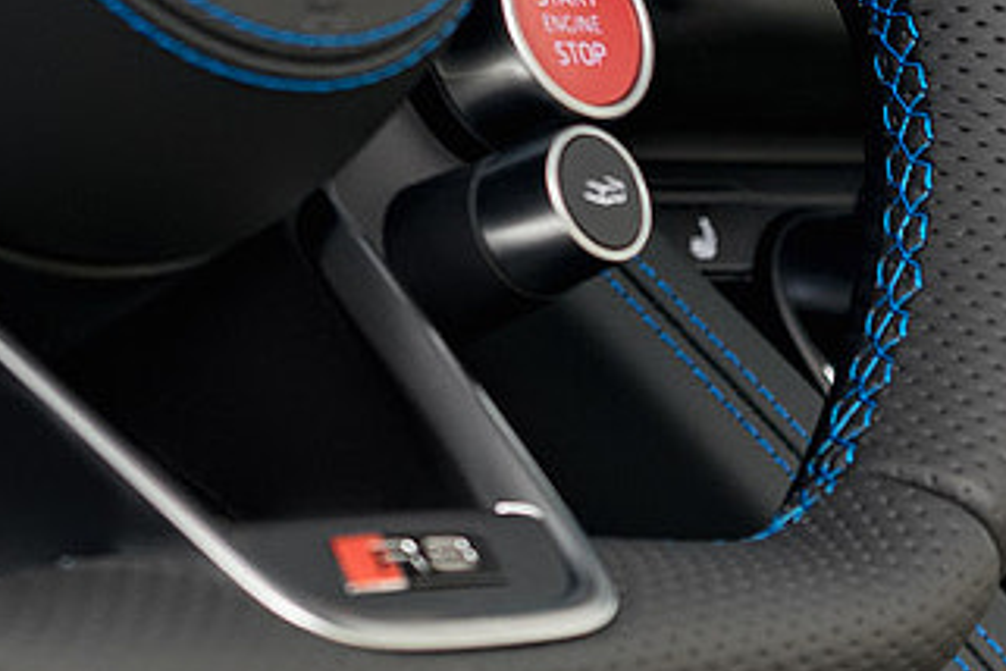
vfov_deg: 5.5
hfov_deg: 8.0
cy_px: 981
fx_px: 6958
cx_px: 1664
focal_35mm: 249
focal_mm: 50
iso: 100
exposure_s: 1/3
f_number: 4
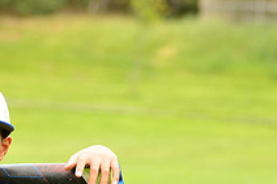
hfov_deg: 6.8
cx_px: 17
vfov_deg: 4.5
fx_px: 2314
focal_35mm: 301
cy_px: 212
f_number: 5
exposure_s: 1/250
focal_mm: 110
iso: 160
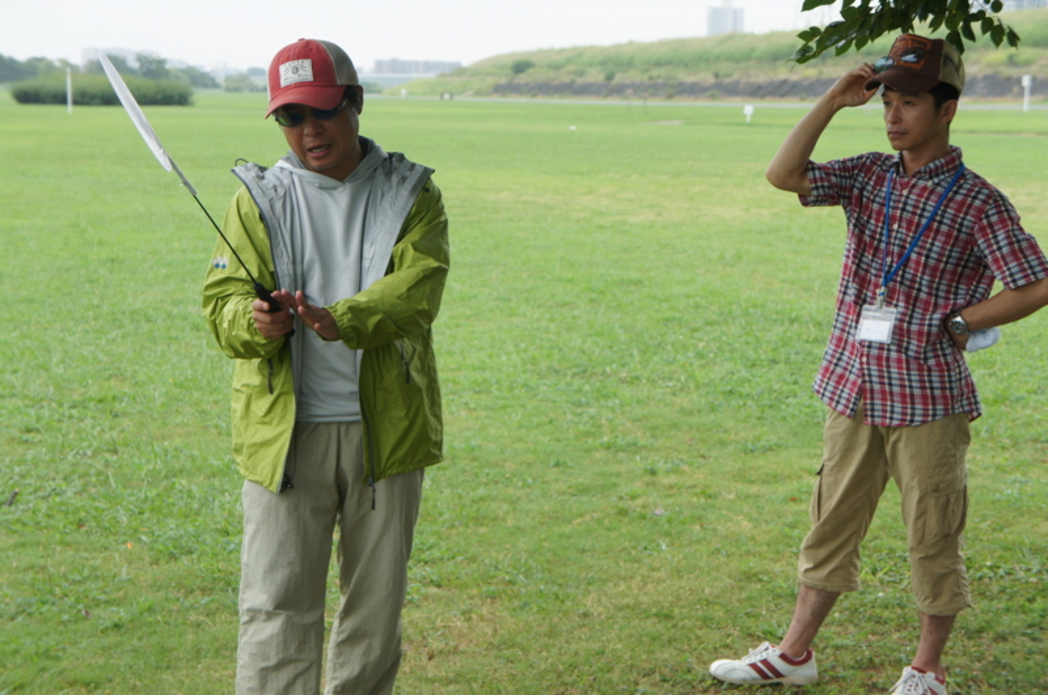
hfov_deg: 28.1
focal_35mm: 72
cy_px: 348
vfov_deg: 18.9
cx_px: 524
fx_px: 2093
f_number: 5.6
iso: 250
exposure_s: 1/250
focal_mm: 48
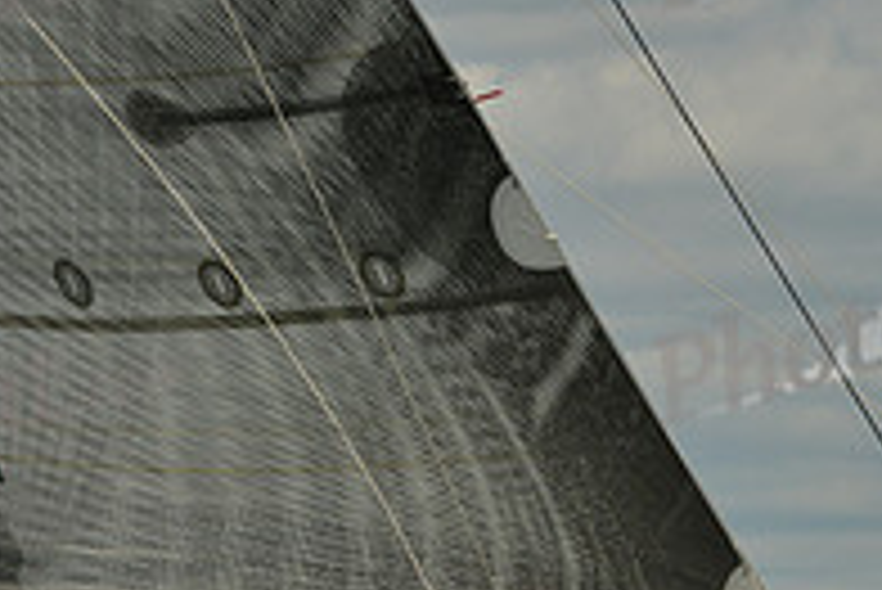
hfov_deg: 3.5
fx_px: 14514
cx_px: 423
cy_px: 606
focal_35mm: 592
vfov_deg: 2.3
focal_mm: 200
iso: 200
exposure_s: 1/800
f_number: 9
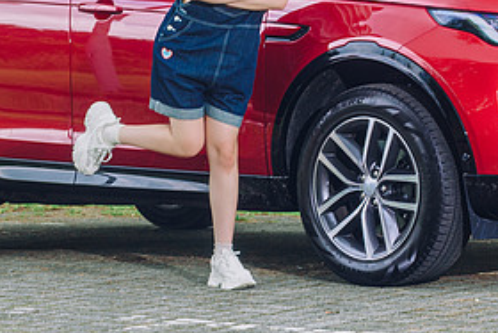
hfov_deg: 11.9
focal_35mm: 173
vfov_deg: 7.9
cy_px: -26
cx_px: 336
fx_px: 2394
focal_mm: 62
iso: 400
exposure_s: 1/50
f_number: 5.6
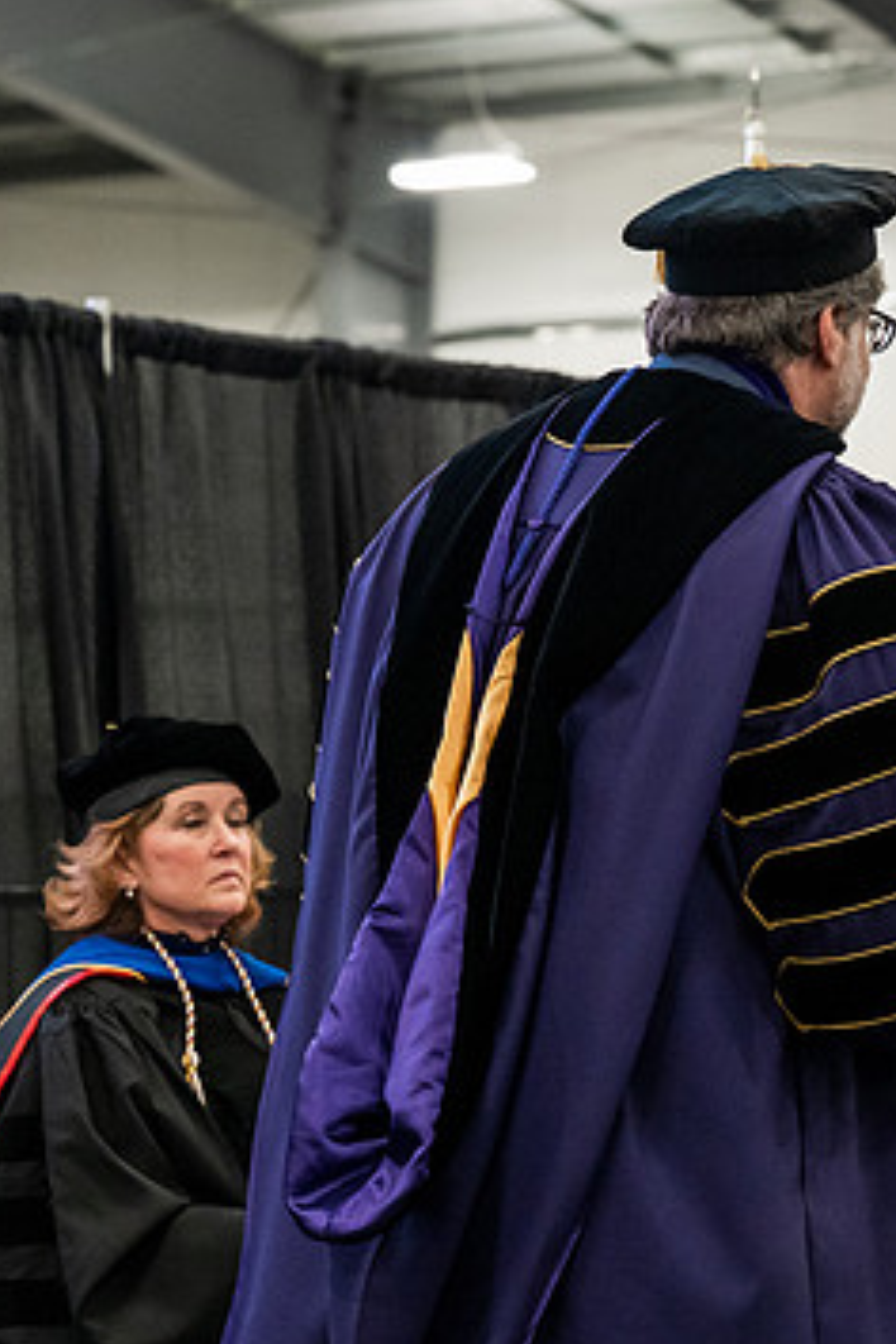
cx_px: 805
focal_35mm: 141
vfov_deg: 14.6
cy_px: 632
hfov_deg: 9.7
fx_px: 5264
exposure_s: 1/250
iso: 6400
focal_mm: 86
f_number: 5
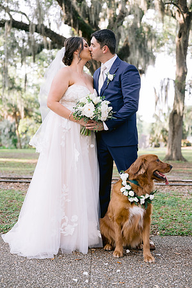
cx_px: 96
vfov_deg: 39.6
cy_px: 144
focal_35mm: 50
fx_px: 400
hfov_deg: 27.0
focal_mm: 50
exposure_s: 1/320
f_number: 2.8
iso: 400
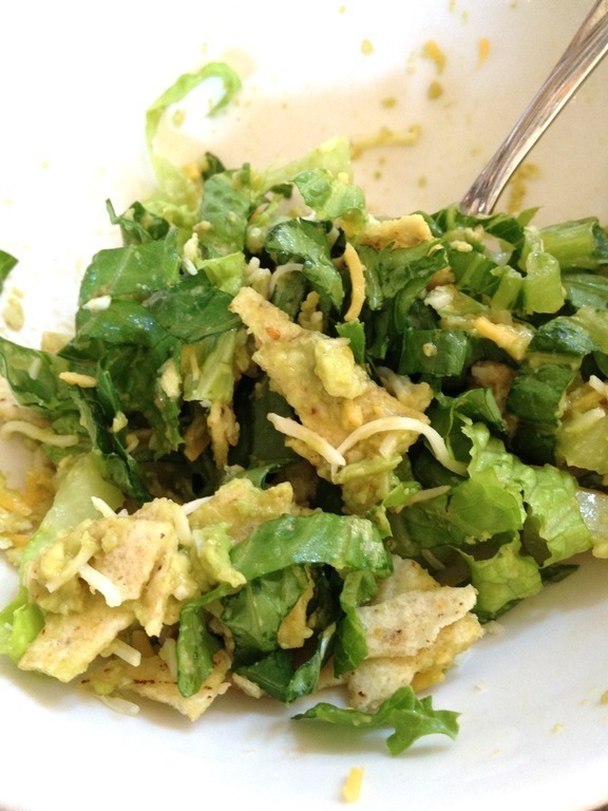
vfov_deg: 52.6
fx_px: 820
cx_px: 304
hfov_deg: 40.7
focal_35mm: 35
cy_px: 406
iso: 160
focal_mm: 4.28
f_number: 2.4
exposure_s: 1/20
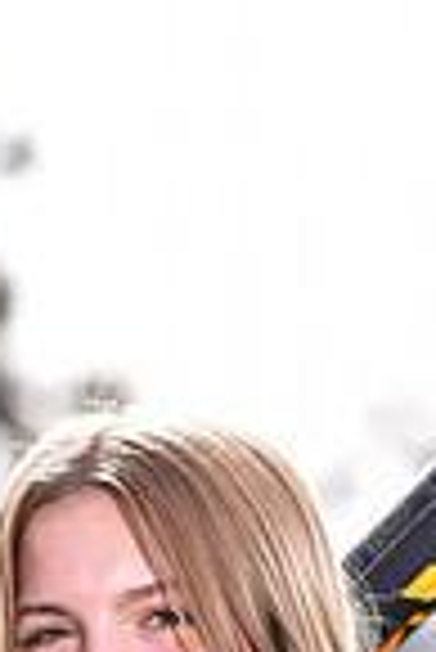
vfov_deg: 3.3
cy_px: 1124
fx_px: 11218
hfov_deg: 2.2
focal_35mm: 619
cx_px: 303
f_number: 5
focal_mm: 155
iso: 80
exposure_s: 1/250
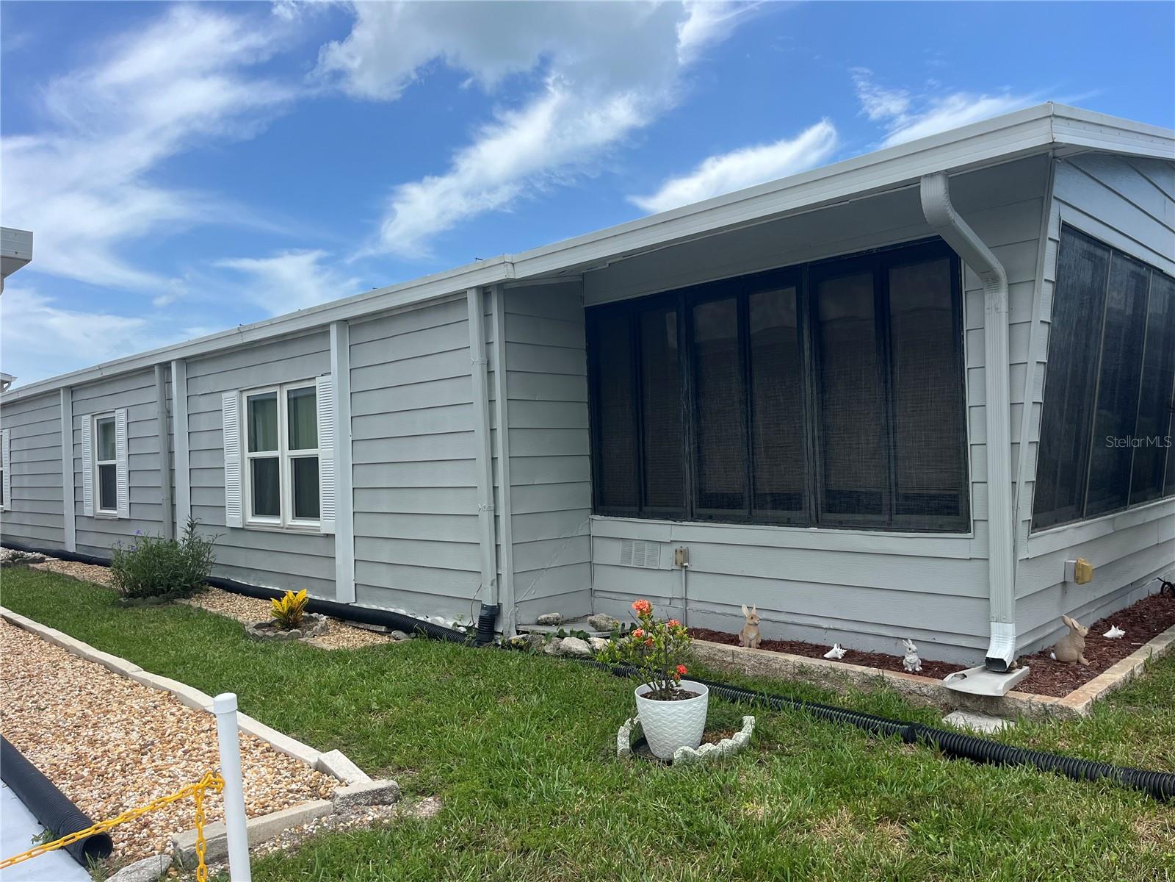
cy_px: 441
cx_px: 588
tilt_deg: +1.1
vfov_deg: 53.1
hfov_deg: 67.3
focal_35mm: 26
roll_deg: +1.7
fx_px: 883
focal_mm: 5.1
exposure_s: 1/2825
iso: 50
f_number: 1.6
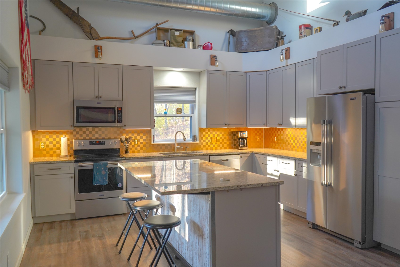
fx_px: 311
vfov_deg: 46.4
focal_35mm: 28
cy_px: 134
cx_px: 200
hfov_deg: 65.5
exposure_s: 1/160
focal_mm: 28
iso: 1250
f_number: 4
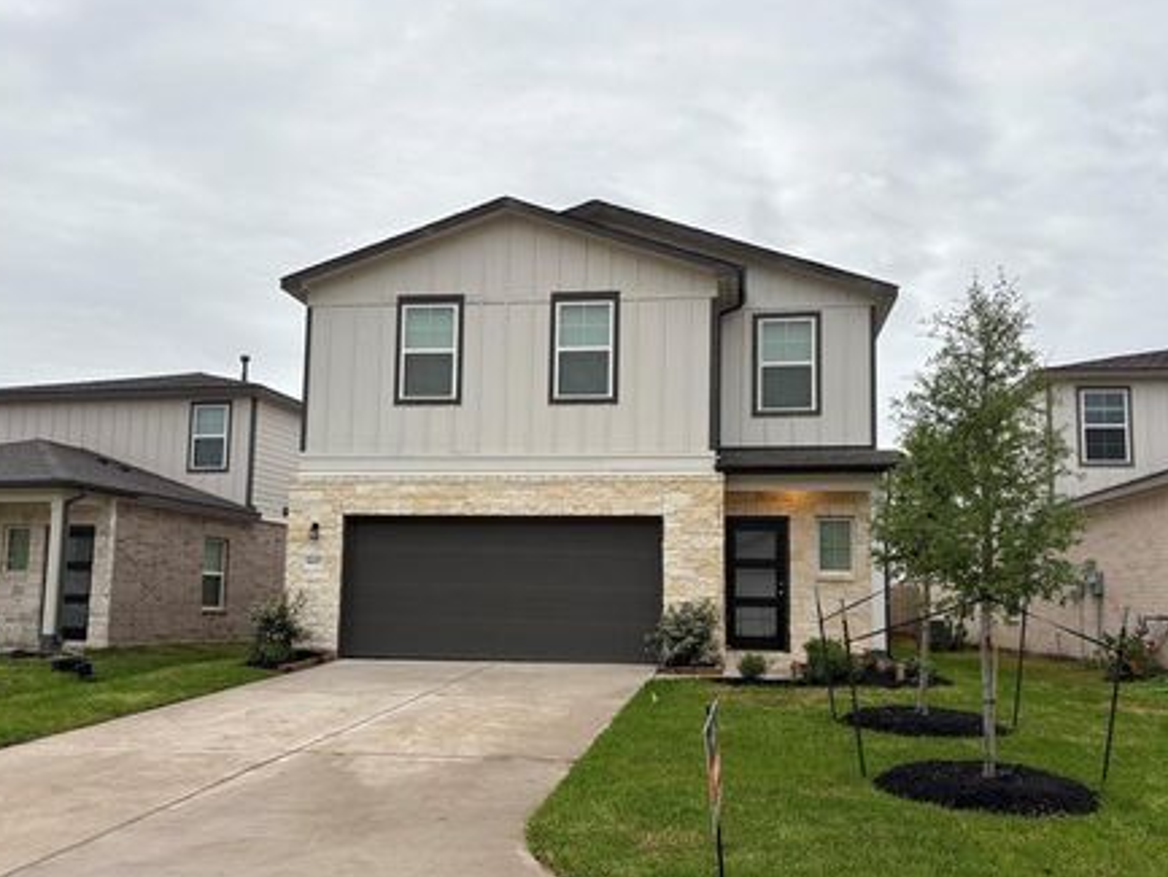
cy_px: 484
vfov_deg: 46.7
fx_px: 1013
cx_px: 596
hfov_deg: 59.9
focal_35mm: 30
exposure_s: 1/489
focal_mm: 5.96
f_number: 1.6
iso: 50
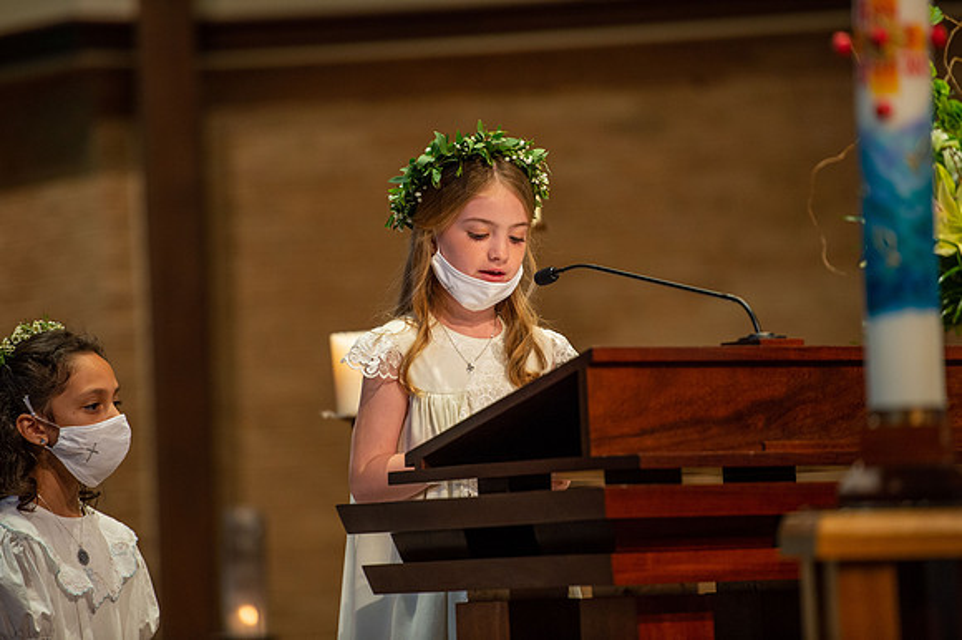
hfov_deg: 10.3
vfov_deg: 6.9
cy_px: 320
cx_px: 481
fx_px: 5341
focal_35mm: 200
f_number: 2.8
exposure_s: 1/125
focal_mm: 200
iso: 1600
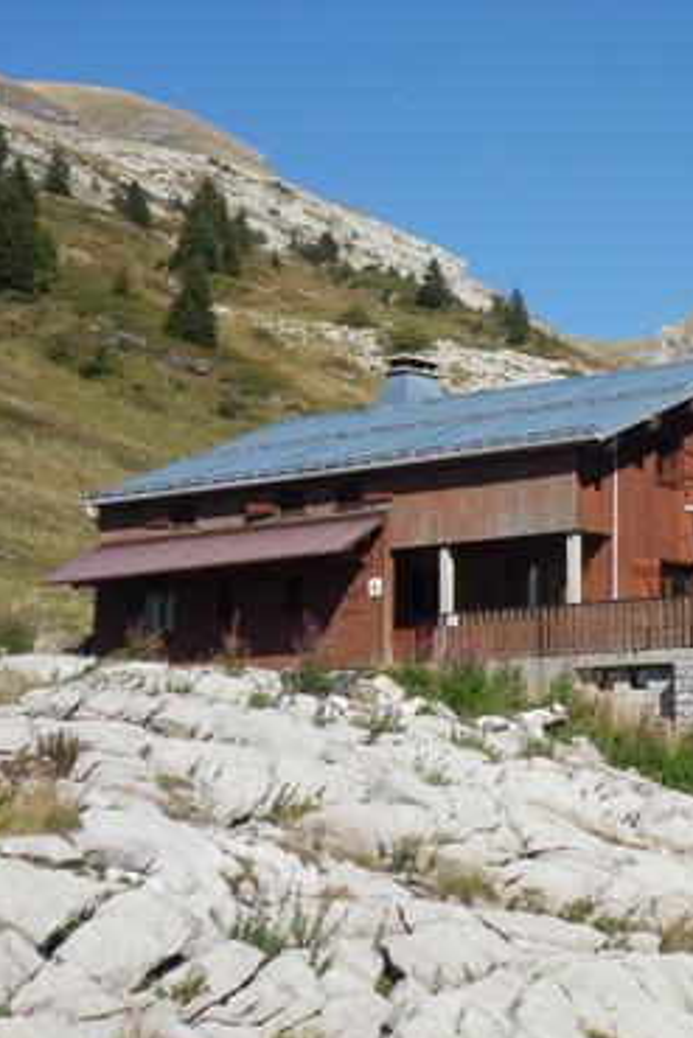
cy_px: 278
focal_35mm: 81
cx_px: 752
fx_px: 2337
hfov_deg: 16.4
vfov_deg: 24.8
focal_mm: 6.3
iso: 80
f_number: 8.7
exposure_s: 1/180
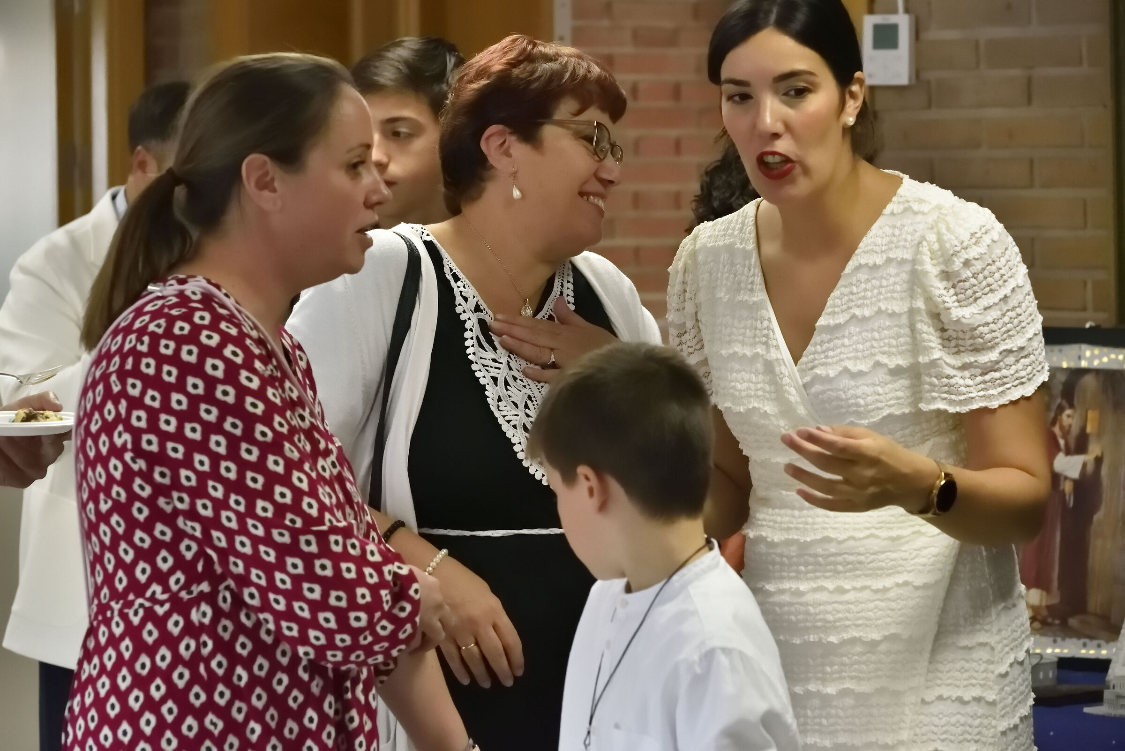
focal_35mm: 150
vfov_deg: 9.2
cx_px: 562
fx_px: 4689
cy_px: 376
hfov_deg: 13.7
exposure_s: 1/640
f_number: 9
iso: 12800
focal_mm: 150
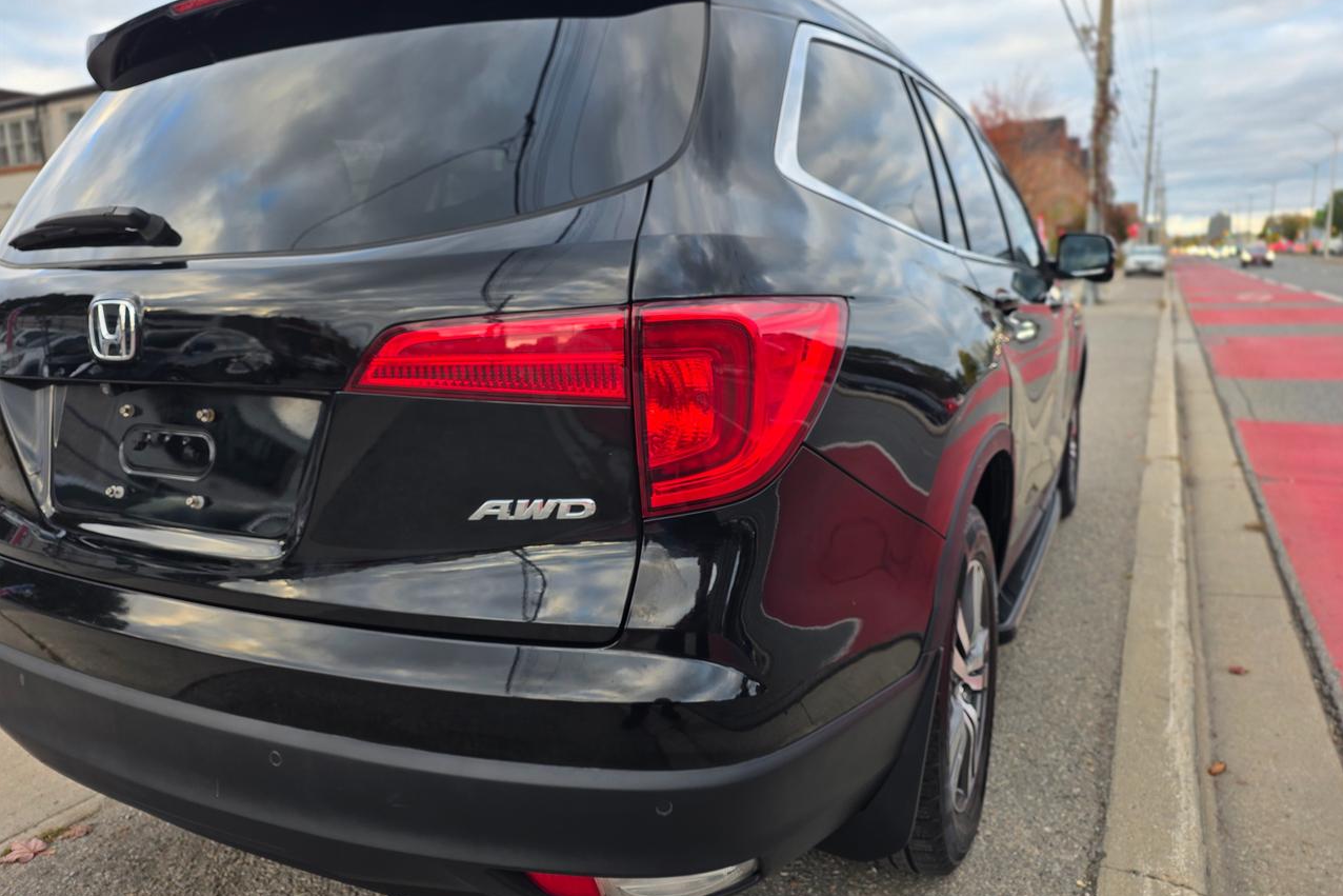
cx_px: 673
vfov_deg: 53.1
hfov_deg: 73.7
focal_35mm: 24
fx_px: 895
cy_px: 404
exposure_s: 1/180
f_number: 1.7
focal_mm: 6.25
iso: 40
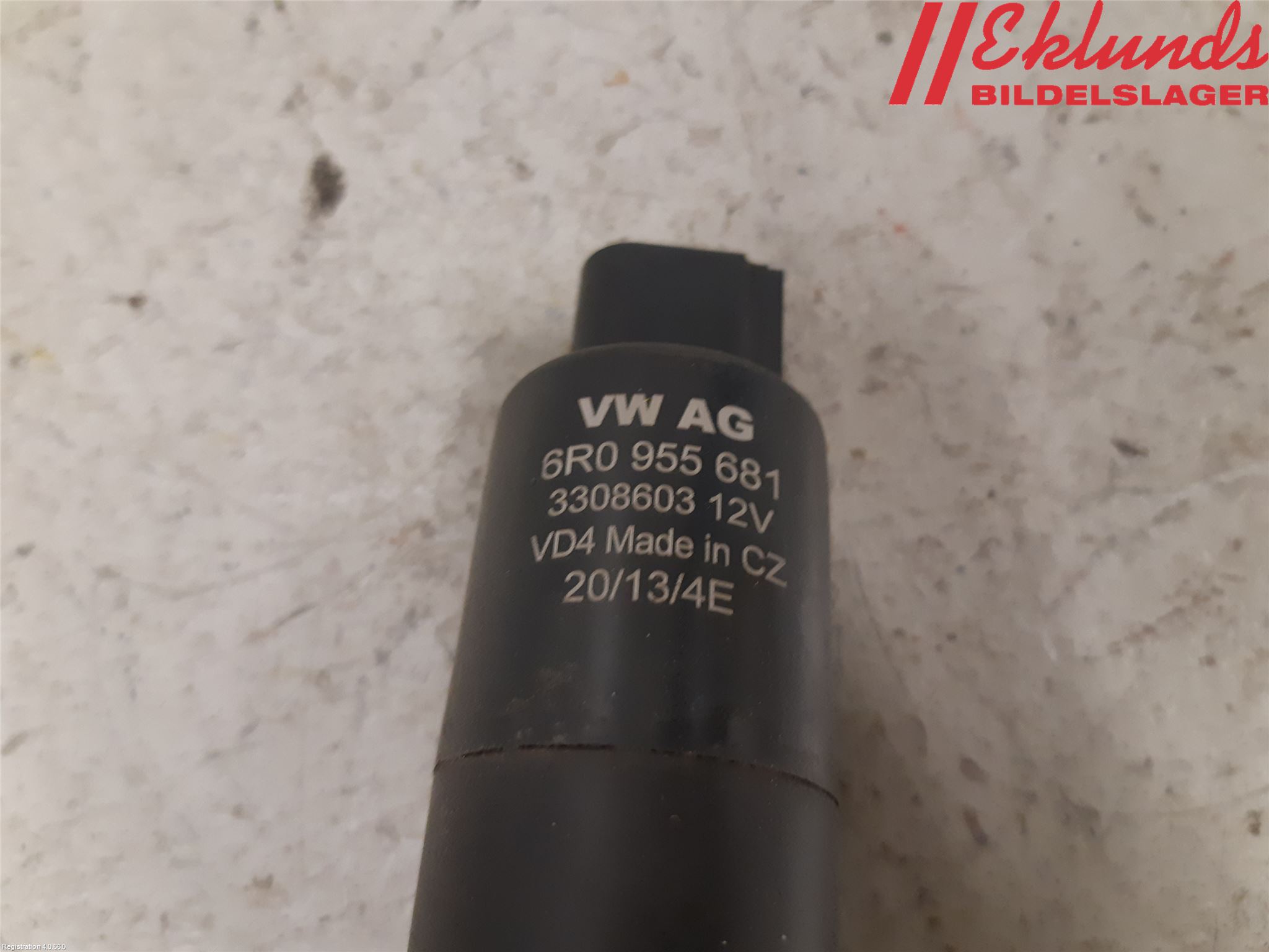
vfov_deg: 53.1
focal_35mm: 26
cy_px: 476
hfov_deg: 67.3
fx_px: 953
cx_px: 634
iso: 250
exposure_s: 1/33
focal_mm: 3.93
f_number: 1.7
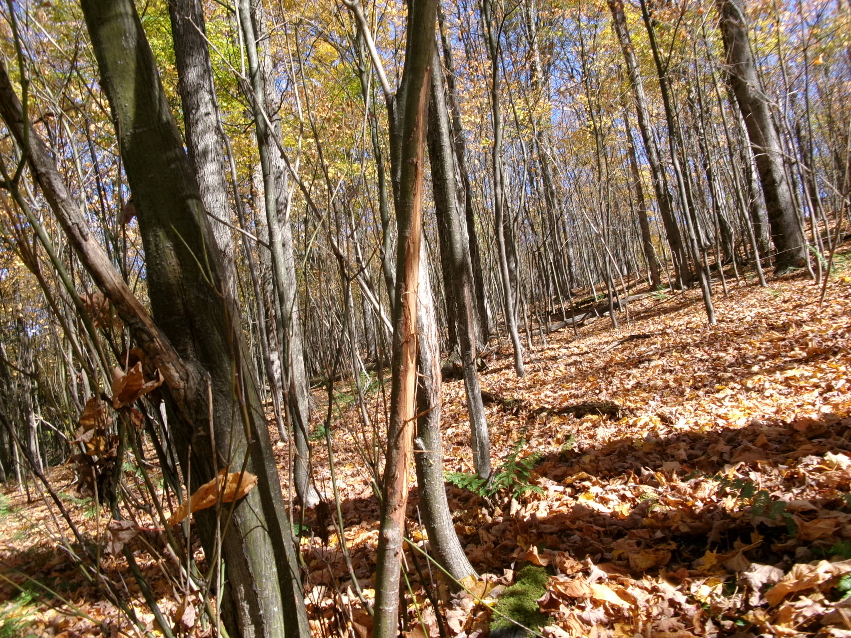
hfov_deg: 63.4
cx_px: 426
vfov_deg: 49.7
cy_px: 319
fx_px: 688
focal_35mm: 28
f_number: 3.9
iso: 100
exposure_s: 1/240
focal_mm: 5.1
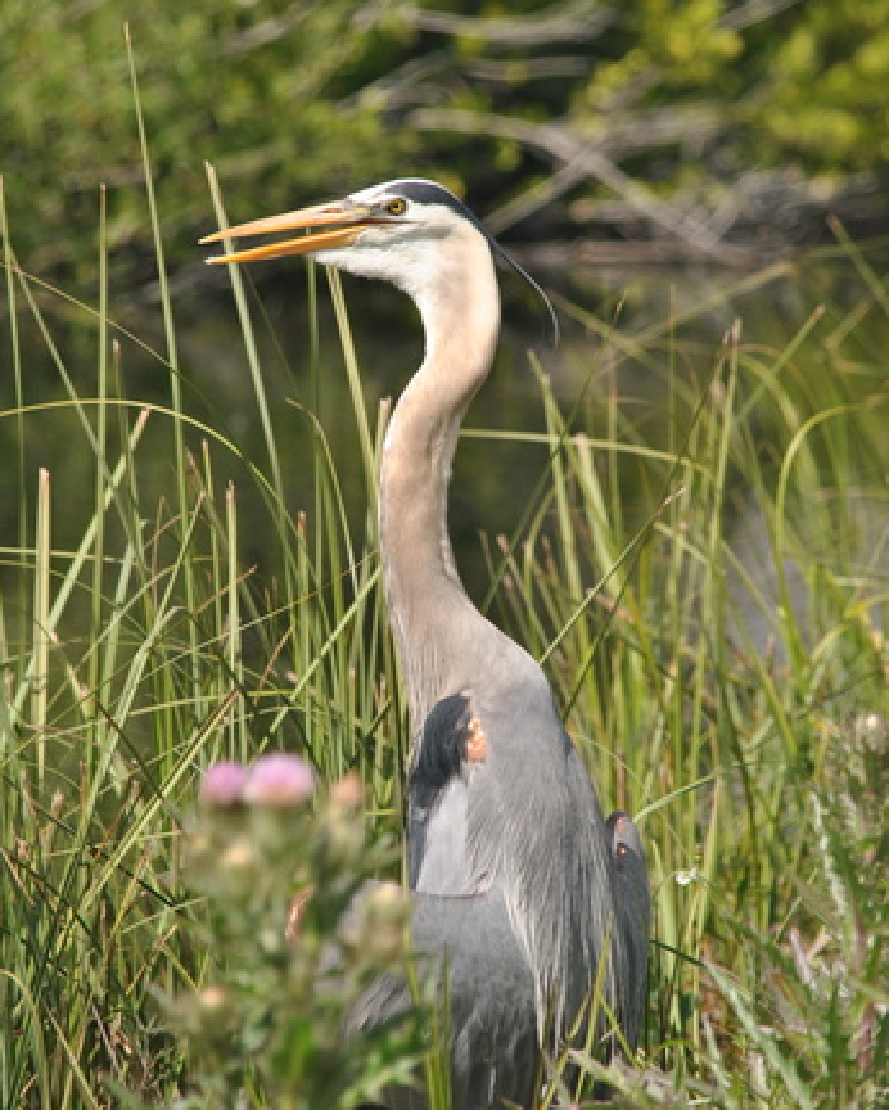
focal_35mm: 314
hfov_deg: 4.9
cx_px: 444
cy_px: 534
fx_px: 10305
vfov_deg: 6.2
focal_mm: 185
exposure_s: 1/1000
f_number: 5
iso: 200
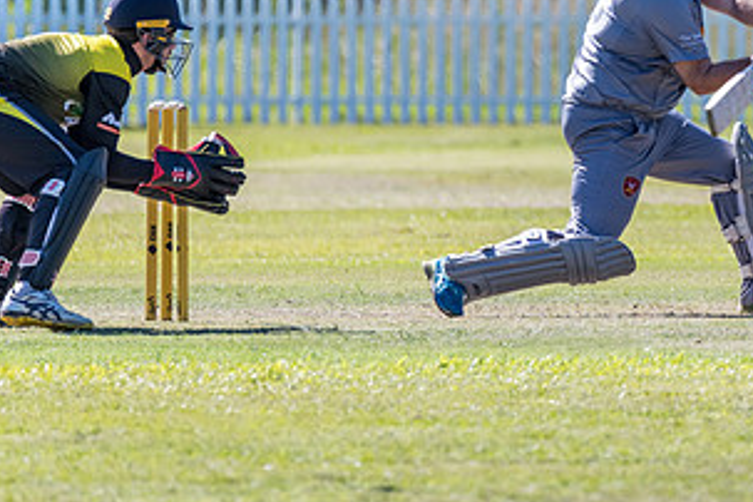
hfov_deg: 2.3
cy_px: 50
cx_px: 627
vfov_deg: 1.5
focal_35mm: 898
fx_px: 18782
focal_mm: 460
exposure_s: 1/2000
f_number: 6.3
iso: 900
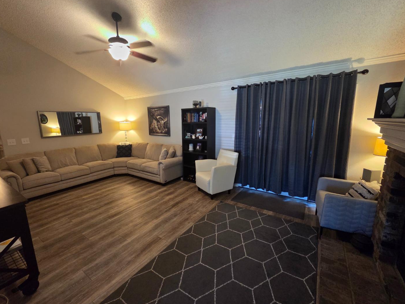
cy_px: 150
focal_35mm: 14
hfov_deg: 101.9
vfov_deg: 85.7
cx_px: 188
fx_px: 164
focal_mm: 2.2
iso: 800
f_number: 2.2
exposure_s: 1/60
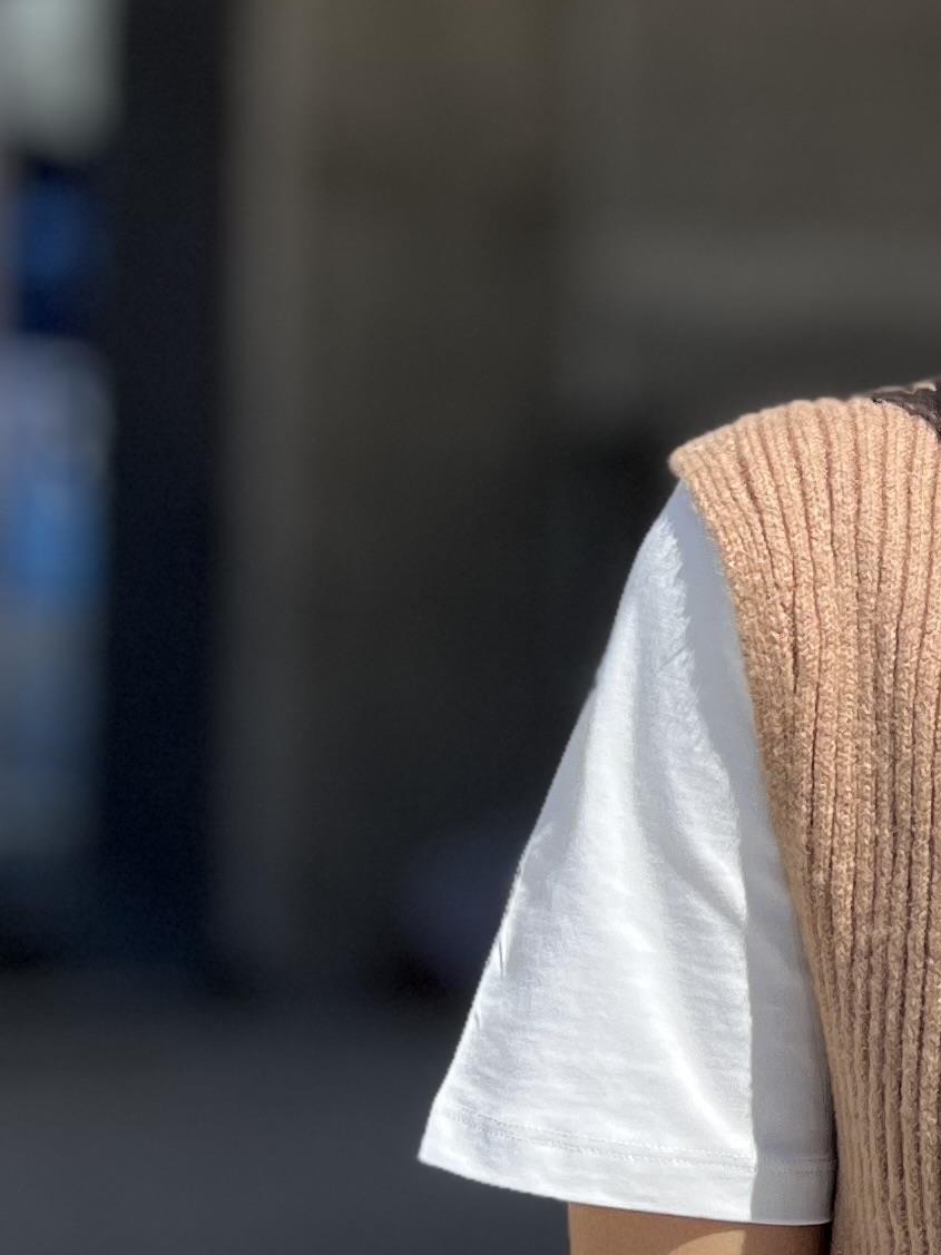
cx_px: 1256
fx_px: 3371
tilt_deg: +1.7
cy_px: 578
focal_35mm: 93
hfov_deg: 15.1
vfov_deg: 21.1
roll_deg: -1.0
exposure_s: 1/4831
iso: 50
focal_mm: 5.7
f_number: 1.5
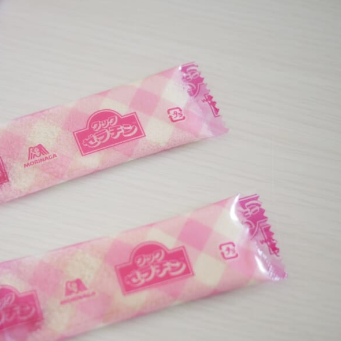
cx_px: 87
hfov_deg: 28.2
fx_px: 669
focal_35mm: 60
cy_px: 206
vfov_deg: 28.5
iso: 250
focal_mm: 20
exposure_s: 1/60
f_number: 1.7
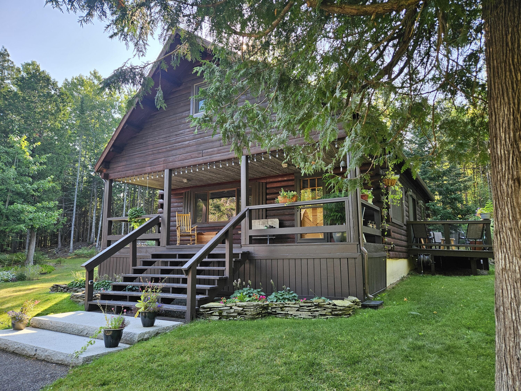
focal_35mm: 23
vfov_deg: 58.9
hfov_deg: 73.9
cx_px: 260
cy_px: 196
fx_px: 346
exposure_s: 1/359
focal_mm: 5.4
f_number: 1.8
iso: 64
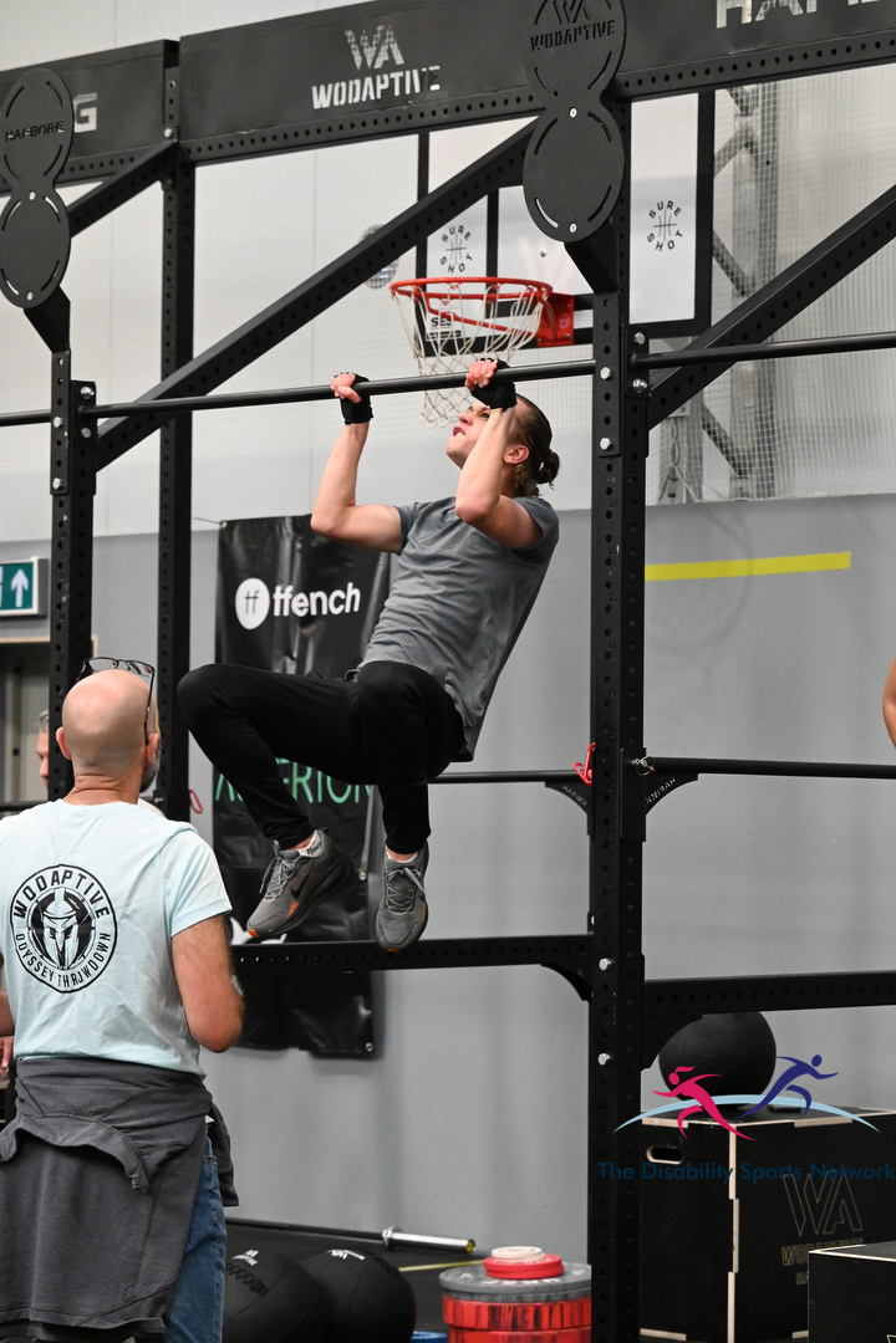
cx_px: 448
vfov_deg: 18.2
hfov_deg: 12.2
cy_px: 672
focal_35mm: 112
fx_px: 4200
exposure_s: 1/500
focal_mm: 75
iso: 4000
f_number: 4.5
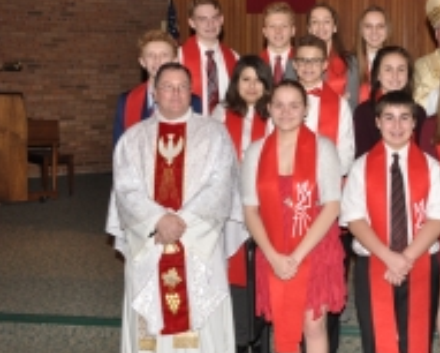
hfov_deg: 30.0
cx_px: 426
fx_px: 769
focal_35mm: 59
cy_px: 106
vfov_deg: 25.6
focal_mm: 20
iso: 400
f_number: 10
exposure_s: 1/60
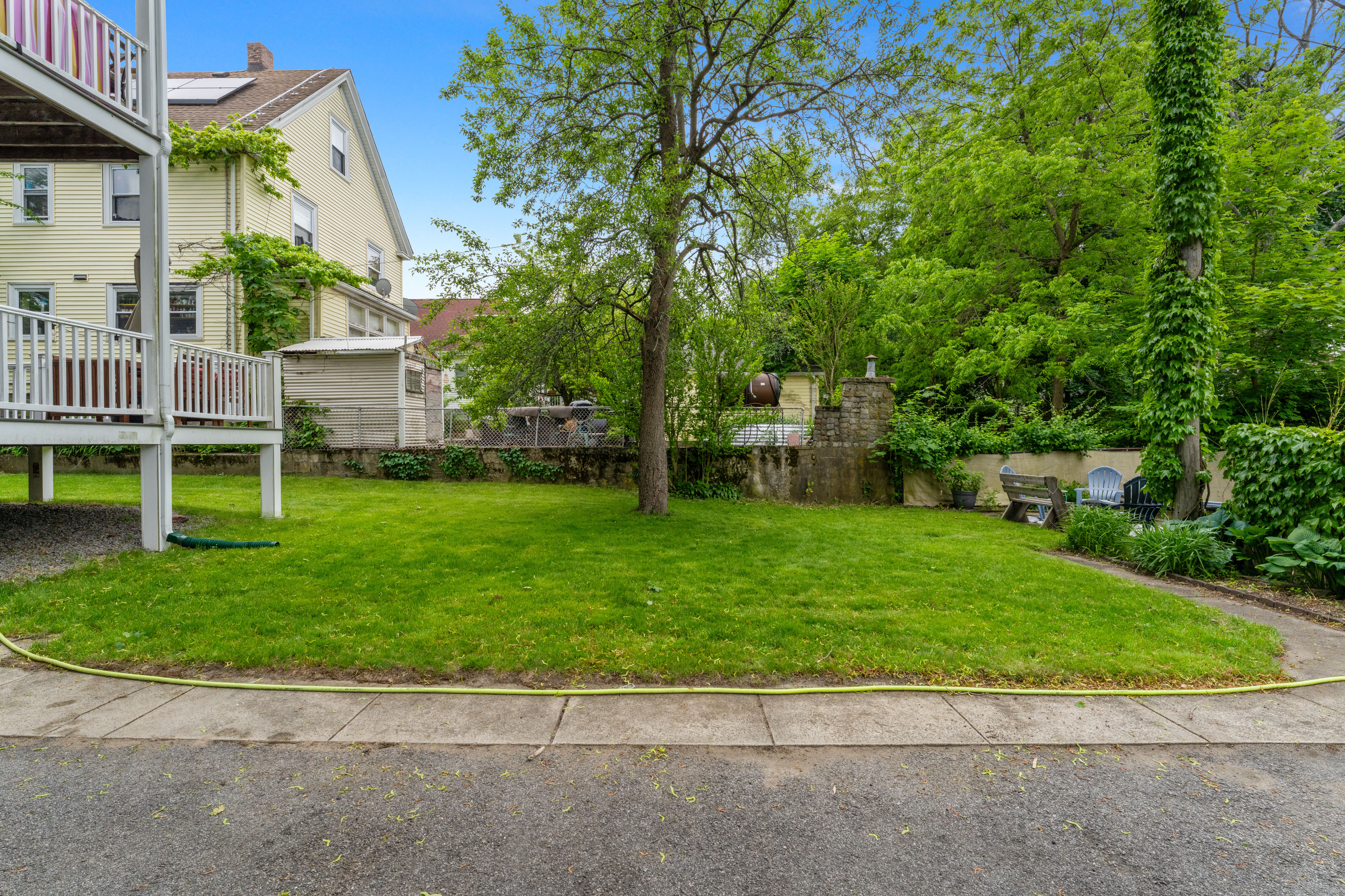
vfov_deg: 74.4
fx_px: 590
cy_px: 448
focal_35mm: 16
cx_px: 672
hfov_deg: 97.5
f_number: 11
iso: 1000
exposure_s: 1/20
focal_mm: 15.8
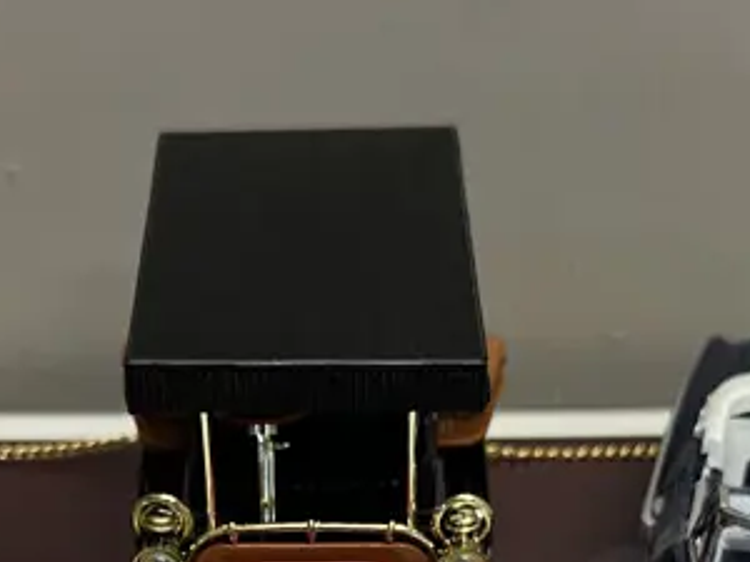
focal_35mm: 82
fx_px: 1777
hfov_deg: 23.8
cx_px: 360
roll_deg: +0.4
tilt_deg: -40.2
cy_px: 792
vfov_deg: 16.7
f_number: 1.78
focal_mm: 6.86
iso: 160
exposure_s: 1/100
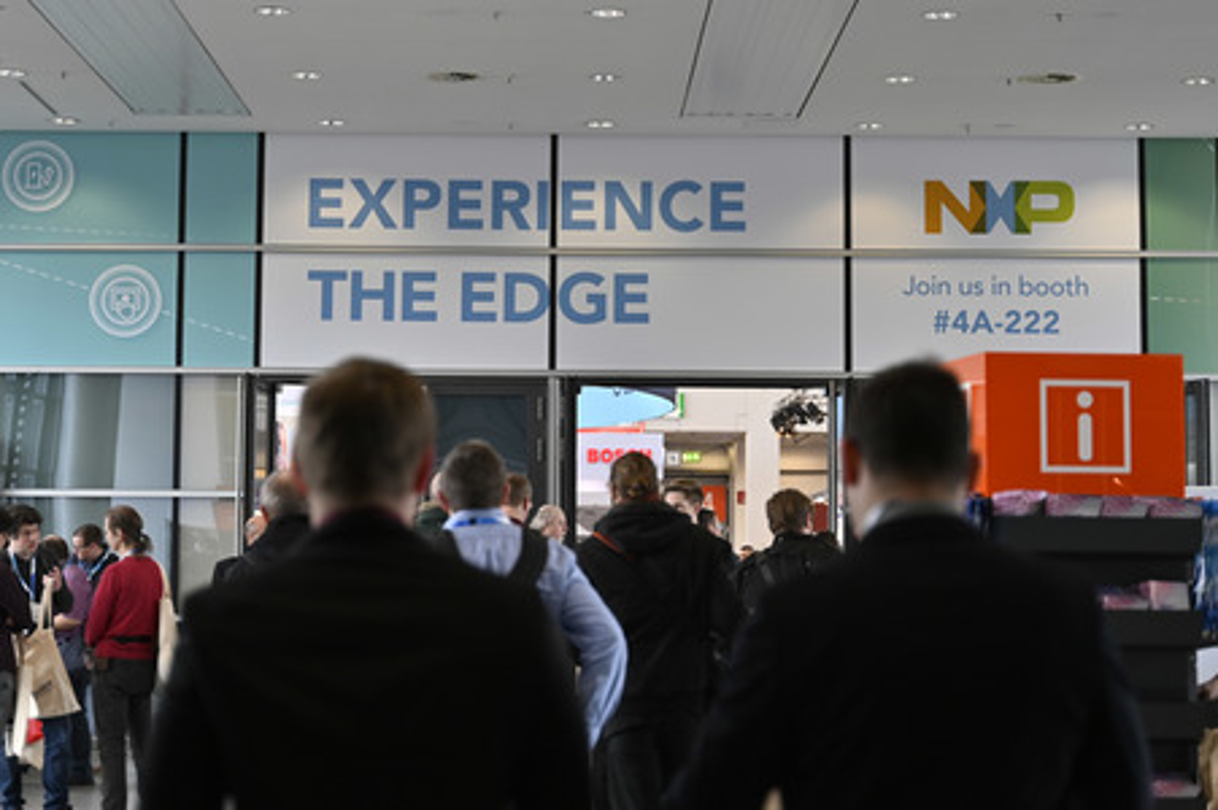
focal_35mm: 57
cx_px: 609
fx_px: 1927
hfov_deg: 35.1
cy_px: 405
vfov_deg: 23.7
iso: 250
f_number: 2.8
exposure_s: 1/200
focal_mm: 57
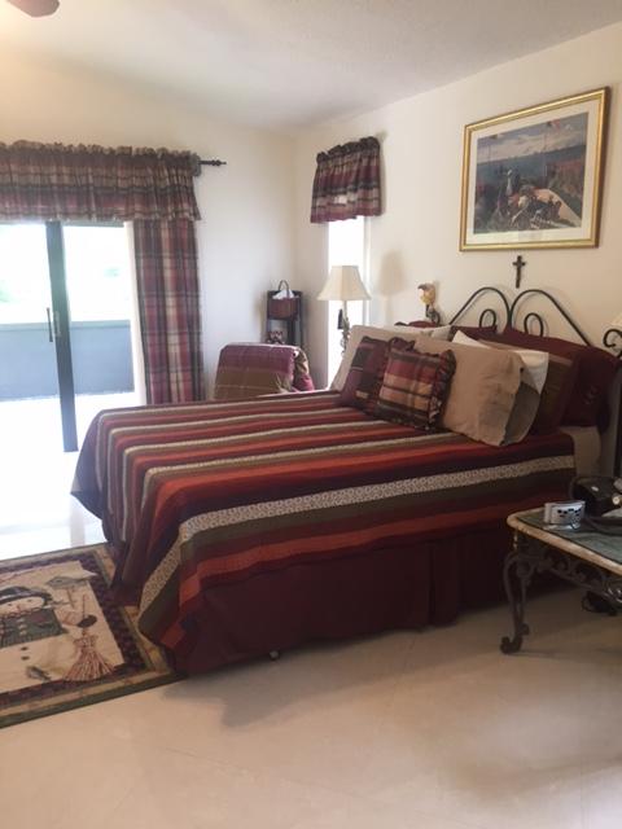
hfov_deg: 48.2
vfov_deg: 61.7
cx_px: 311
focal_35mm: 29
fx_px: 695
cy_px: 414
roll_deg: +0.2
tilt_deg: -11.7
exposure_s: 1/30
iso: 100
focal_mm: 4.15
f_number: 2.2
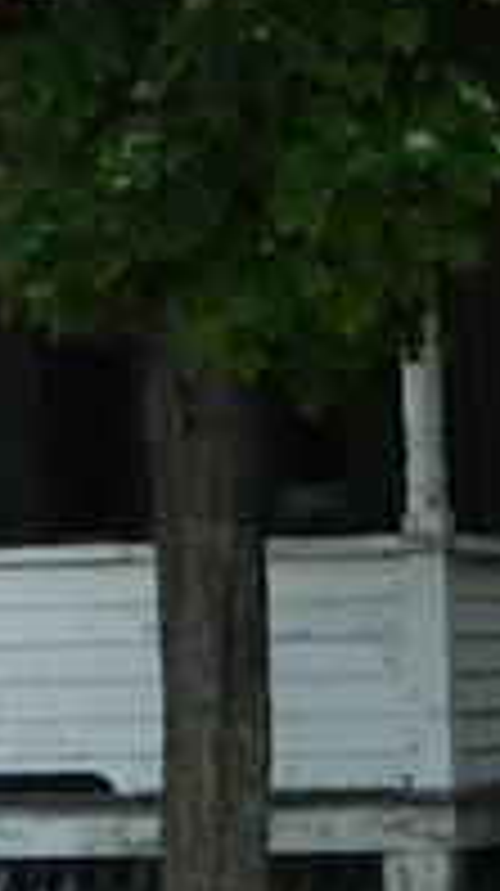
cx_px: -626
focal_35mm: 265
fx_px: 6262
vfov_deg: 8.1
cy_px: -99
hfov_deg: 4.5
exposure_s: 1/400
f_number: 10.2
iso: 400
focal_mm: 8.4
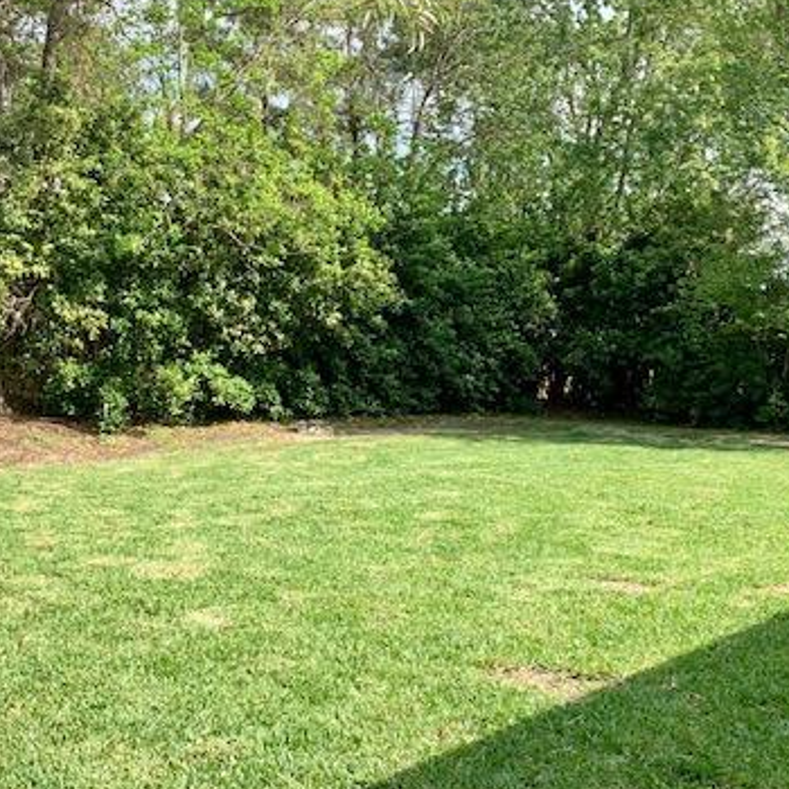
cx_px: 352
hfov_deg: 40.0
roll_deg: -0.8
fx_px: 1083
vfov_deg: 40.0
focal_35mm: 42
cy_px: 367
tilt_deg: -0.8
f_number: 1.8
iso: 25
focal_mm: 4.25
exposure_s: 1/1043
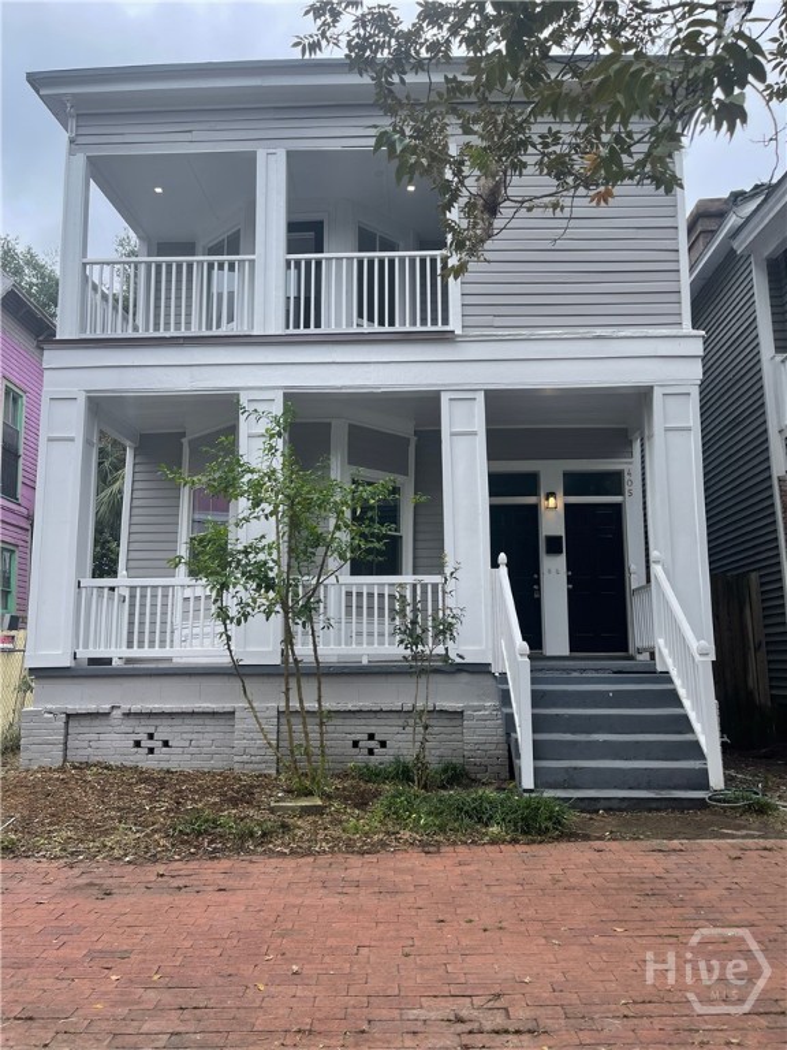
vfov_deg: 67.3
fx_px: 788
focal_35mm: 26
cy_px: 525
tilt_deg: +8.9
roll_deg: +1.3
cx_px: 394
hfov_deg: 53.1
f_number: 1.6
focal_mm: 5.1
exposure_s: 1/985
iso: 32
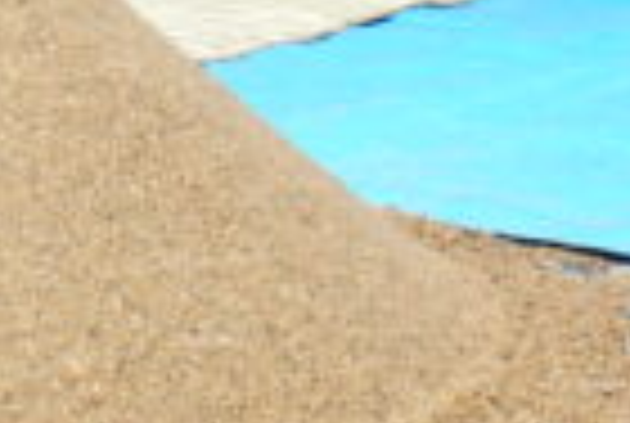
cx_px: -158
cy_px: -340
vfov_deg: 9.0
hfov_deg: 13.6
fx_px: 2560
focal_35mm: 146
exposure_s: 1/20
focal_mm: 20
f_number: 8
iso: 100
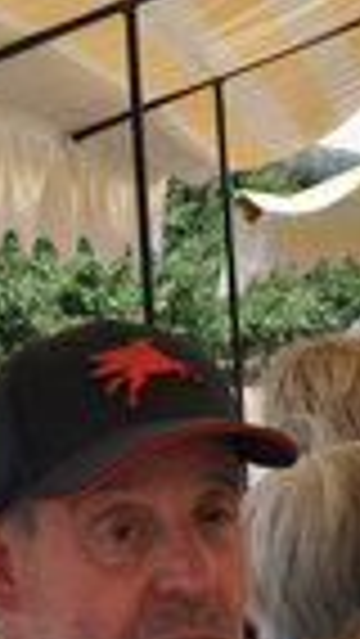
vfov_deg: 17.5
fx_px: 2068
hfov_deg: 9.8
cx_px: 468
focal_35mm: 122
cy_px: 394
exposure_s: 1/250
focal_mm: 24
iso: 200
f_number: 8
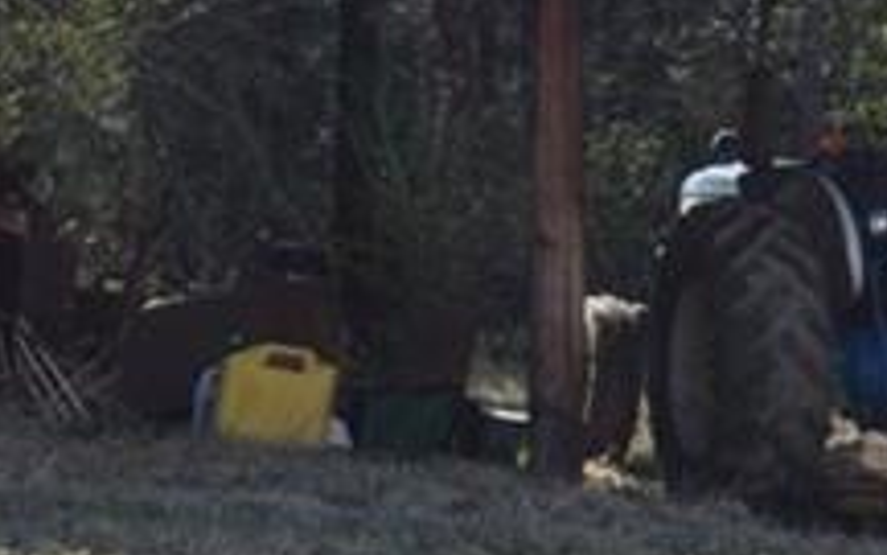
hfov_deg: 10.3
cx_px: 583
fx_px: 4907
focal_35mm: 203
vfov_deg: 6.5
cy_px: 134
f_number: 7.1
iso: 100
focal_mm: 28
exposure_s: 1/200
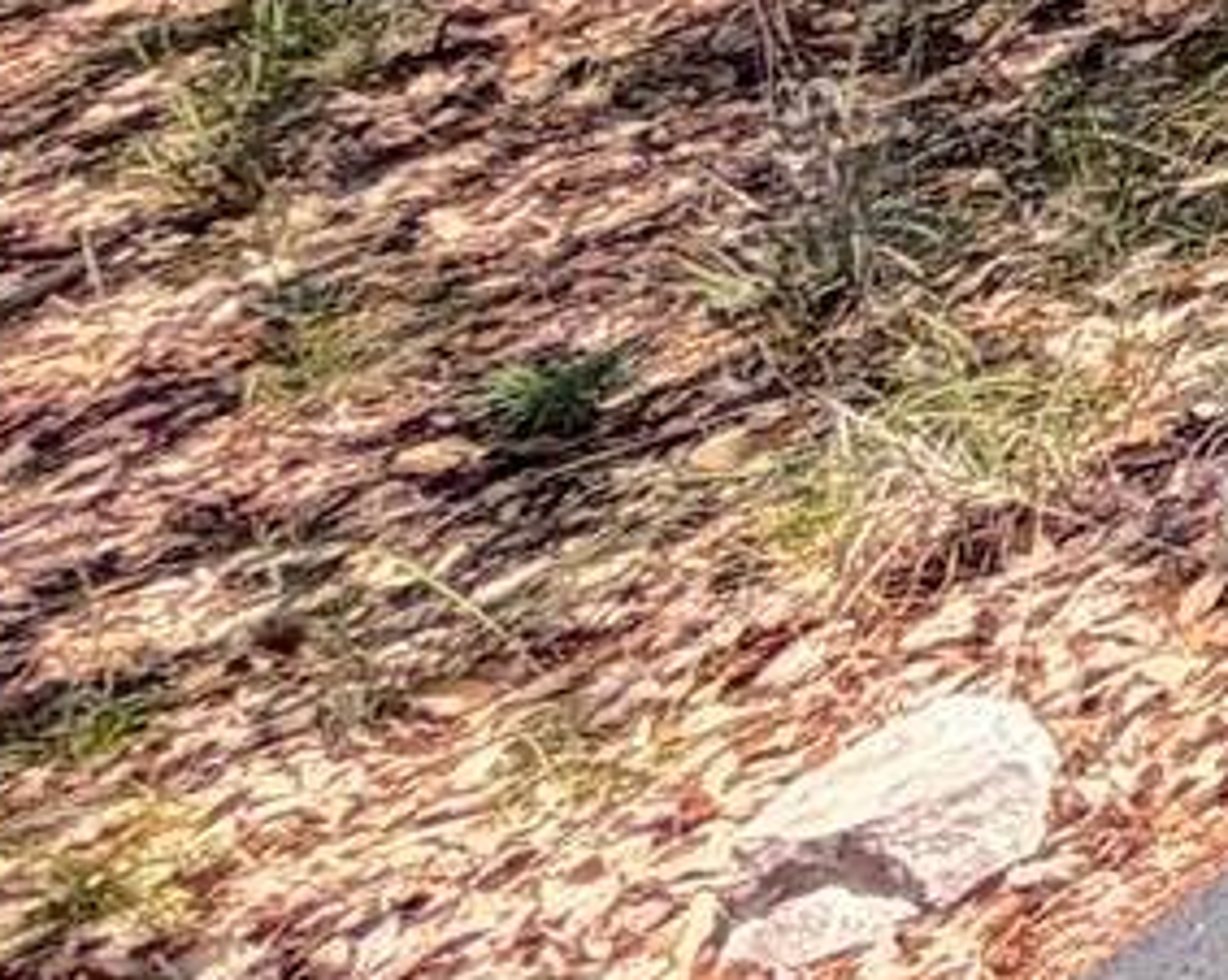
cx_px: 4309
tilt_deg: +2.4
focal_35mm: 99
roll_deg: +1.3
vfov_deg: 11.8
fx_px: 3596
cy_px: -1539
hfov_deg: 9.6
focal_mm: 2.22
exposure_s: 1/638
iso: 40
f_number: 2.2
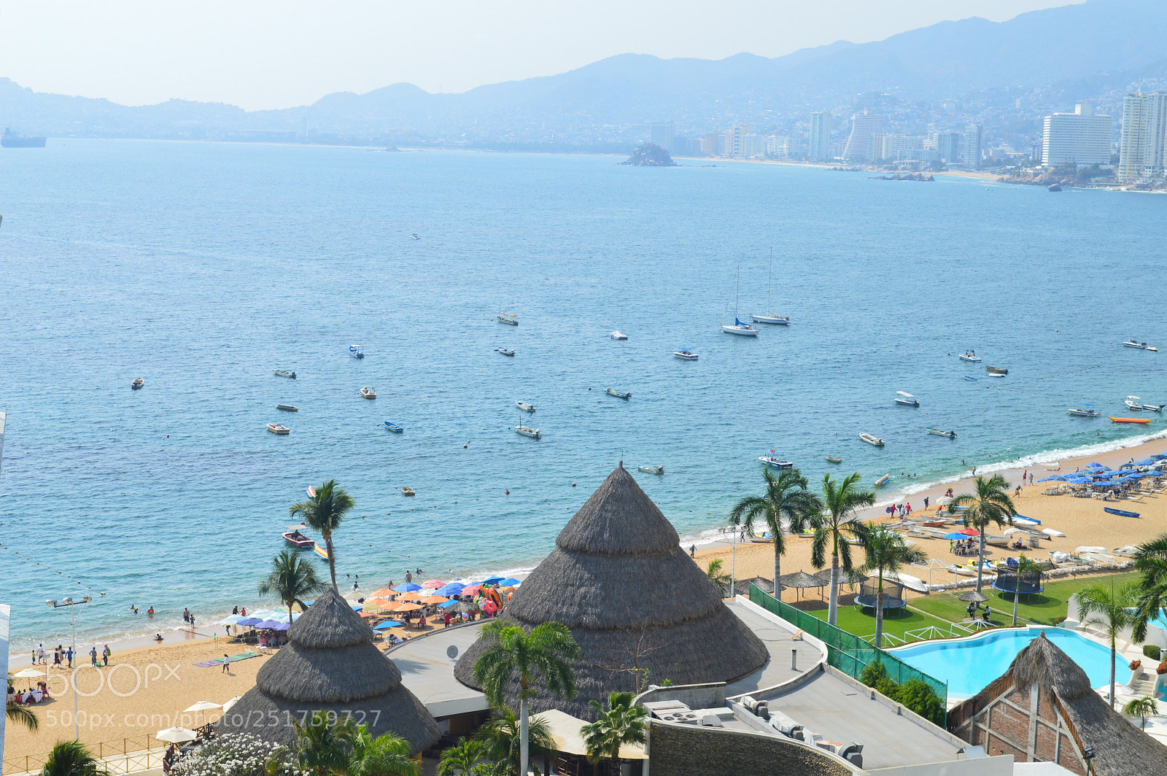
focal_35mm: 54
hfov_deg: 36.9
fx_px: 1749
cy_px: 388
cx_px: 584
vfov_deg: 25.0
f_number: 11
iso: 400
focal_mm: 36
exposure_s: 1/500
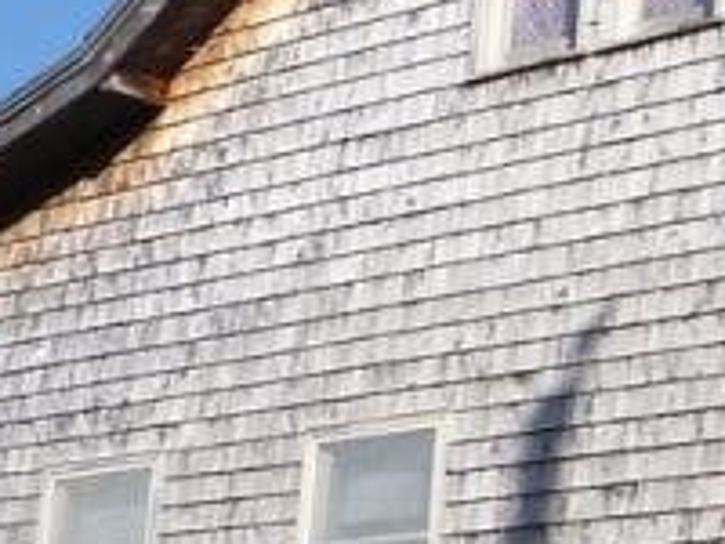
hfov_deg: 14.2
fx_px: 2681
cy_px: 413
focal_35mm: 128
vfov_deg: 11.6
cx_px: 1171
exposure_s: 1/800
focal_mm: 4.4
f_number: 4
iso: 100
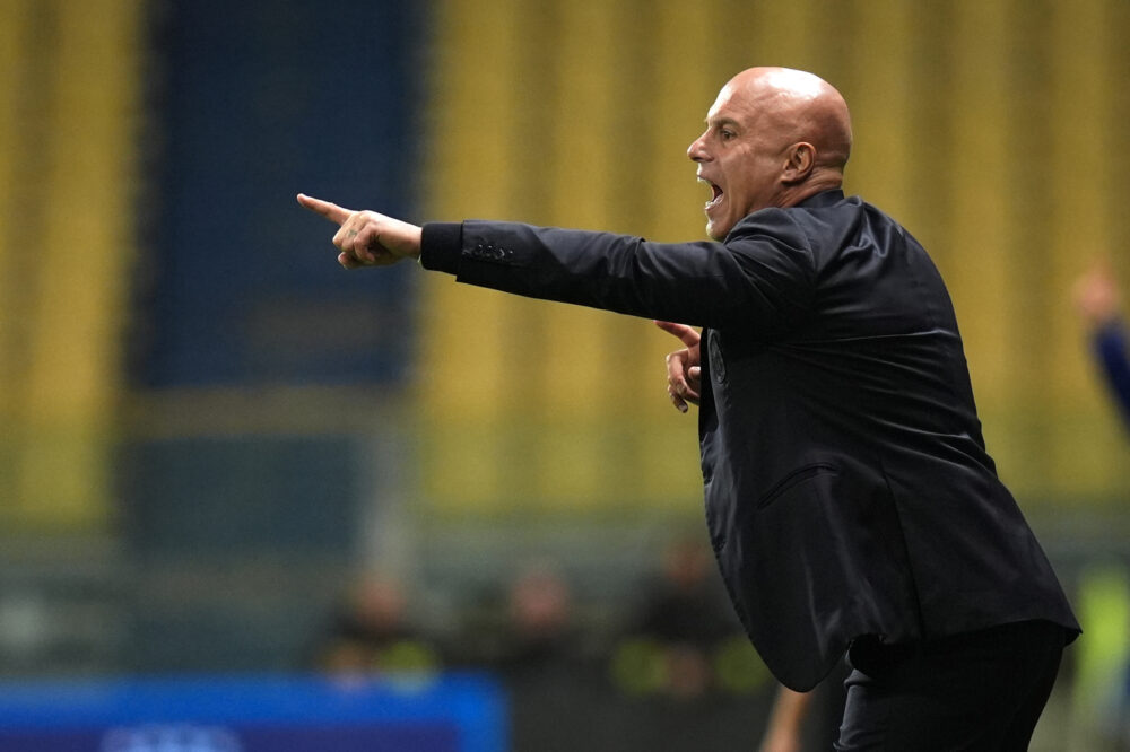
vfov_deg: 3.4
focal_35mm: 400
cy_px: 376
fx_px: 12551
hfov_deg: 5.2
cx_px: 565
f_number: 3.2
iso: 2500
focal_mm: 400
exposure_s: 1/1250
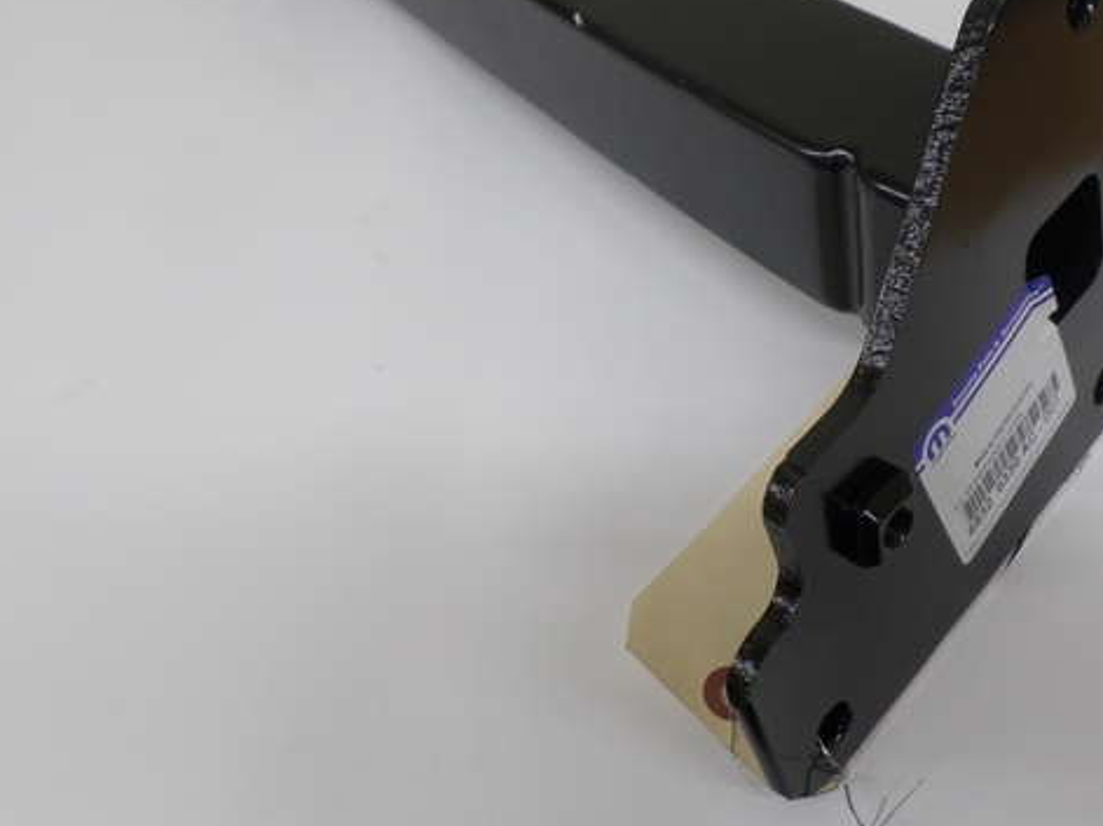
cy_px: 285
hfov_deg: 53.8
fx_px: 1083
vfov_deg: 41.3
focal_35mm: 34
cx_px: 614
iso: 80
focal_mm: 4.5
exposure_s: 1/30
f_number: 2.5
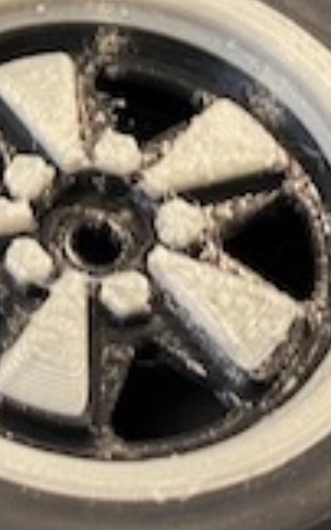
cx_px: -357
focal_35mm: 109
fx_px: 1576
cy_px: 115
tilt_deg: -53.7
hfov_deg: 10.8
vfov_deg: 19.0
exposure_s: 1/50
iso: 320
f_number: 1.8
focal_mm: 4.25
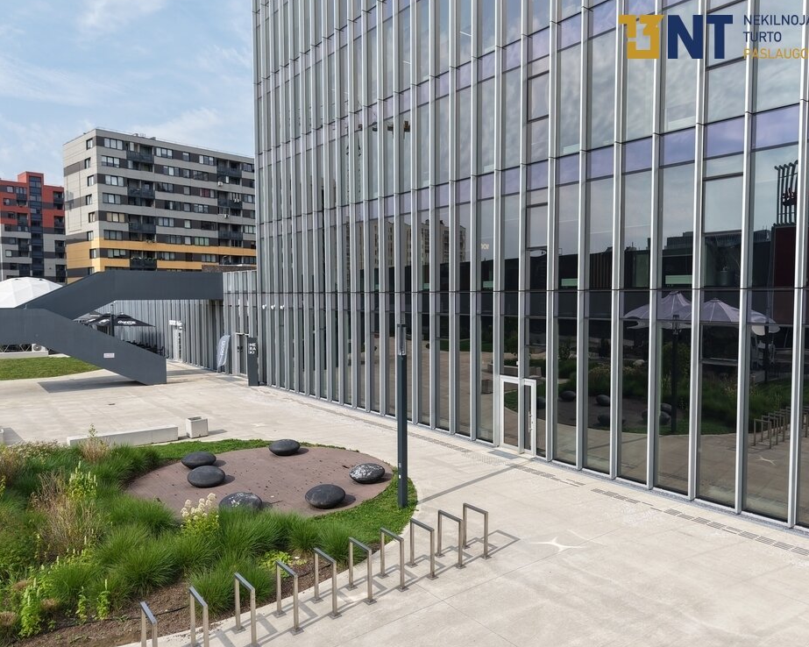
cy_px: 325
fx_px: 622
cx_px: 433
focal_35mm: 26
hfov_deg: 66.0
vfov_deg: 54.9
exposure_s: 1/2500
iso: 120
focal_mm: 8.67
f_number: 1.8
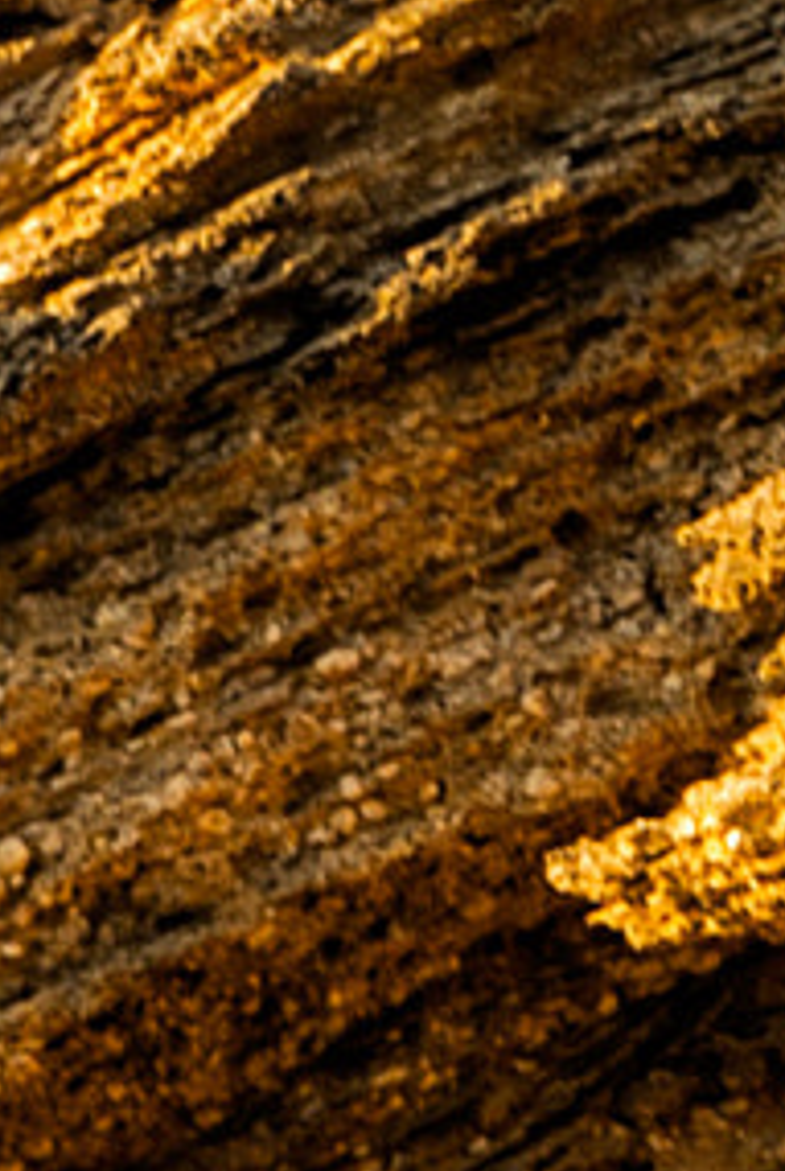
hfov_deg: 2.3
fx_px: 19227
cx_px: -51
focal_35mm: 590
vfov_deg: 3.4
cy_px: -1980
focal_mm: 55
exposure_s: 1/100
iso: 100
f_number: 8
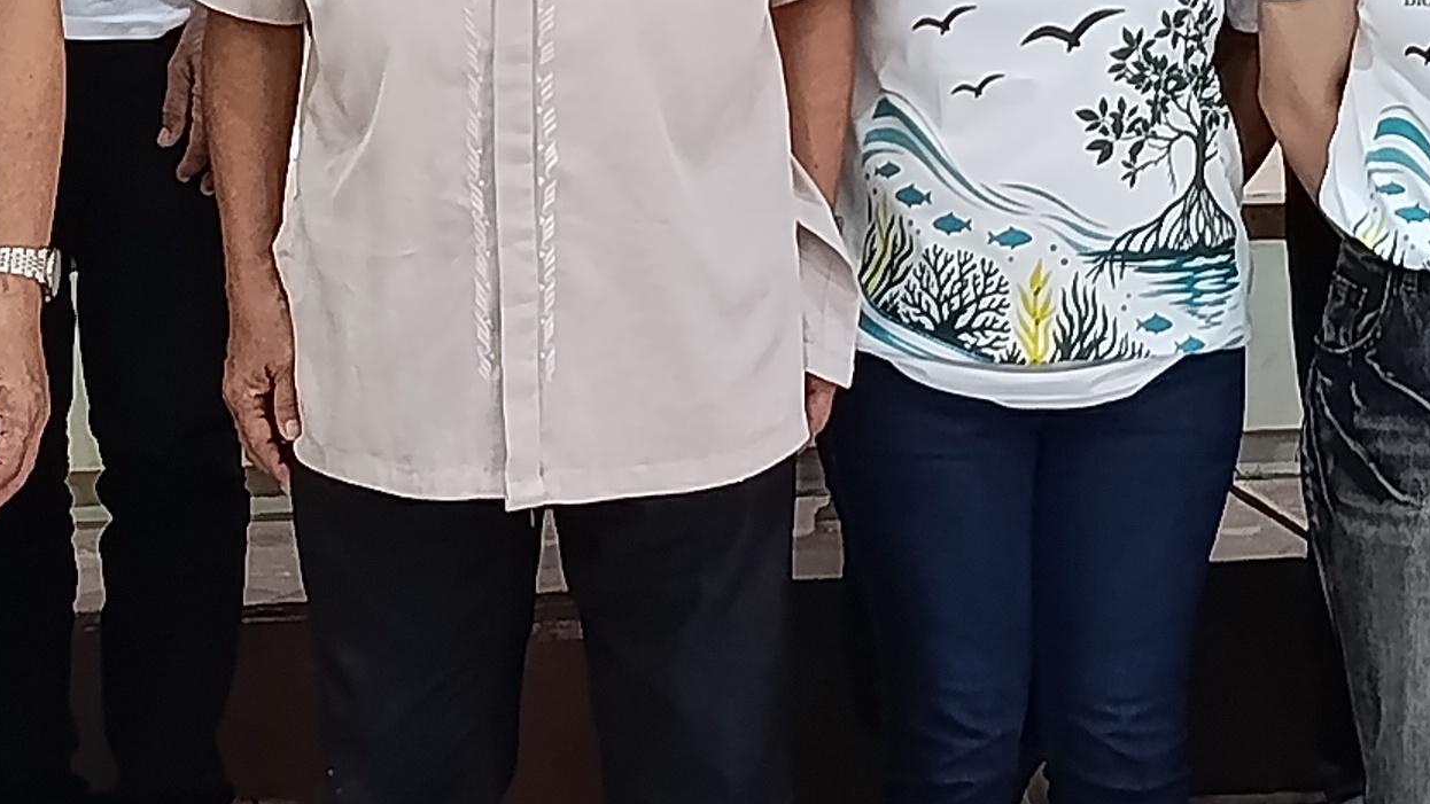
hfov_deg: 17.2
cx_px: 736
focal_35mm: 125
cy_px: -186
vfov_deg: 9.6
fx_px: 4740
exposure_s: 1/60
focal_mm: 6.11
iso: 1250
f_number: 1.7
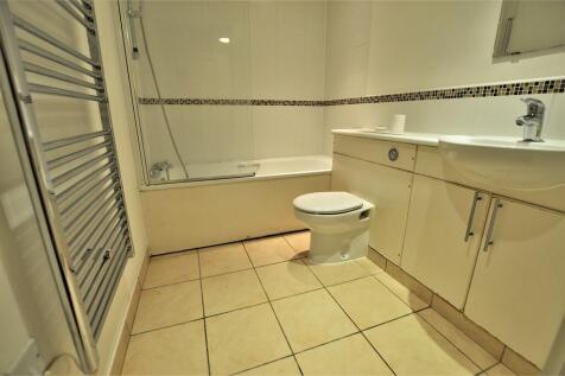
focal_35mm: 15
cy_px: 188
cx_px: 282
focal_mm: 10
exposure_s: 1/60
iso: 800
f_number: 3.5
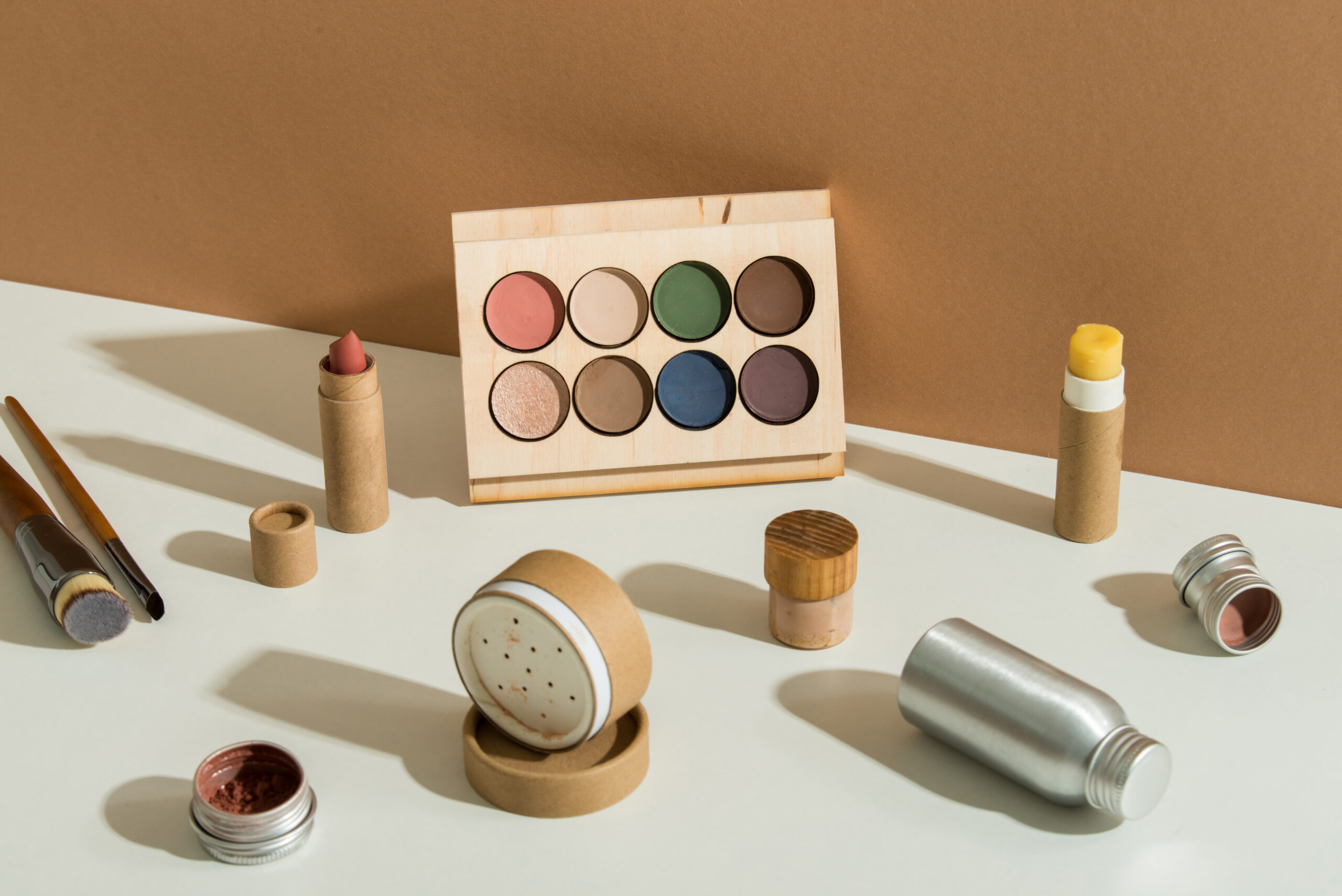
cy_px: 448
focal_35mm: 70
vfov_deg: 19.5
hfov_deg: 28.8
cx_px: 671
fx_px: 2610
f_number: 13
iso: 320
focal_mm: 70
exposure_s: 1/125
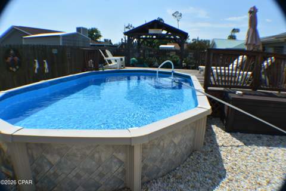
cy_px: 96
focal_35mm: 27
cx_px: 143
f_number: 11
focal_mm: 18
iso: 200
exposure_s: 1/500
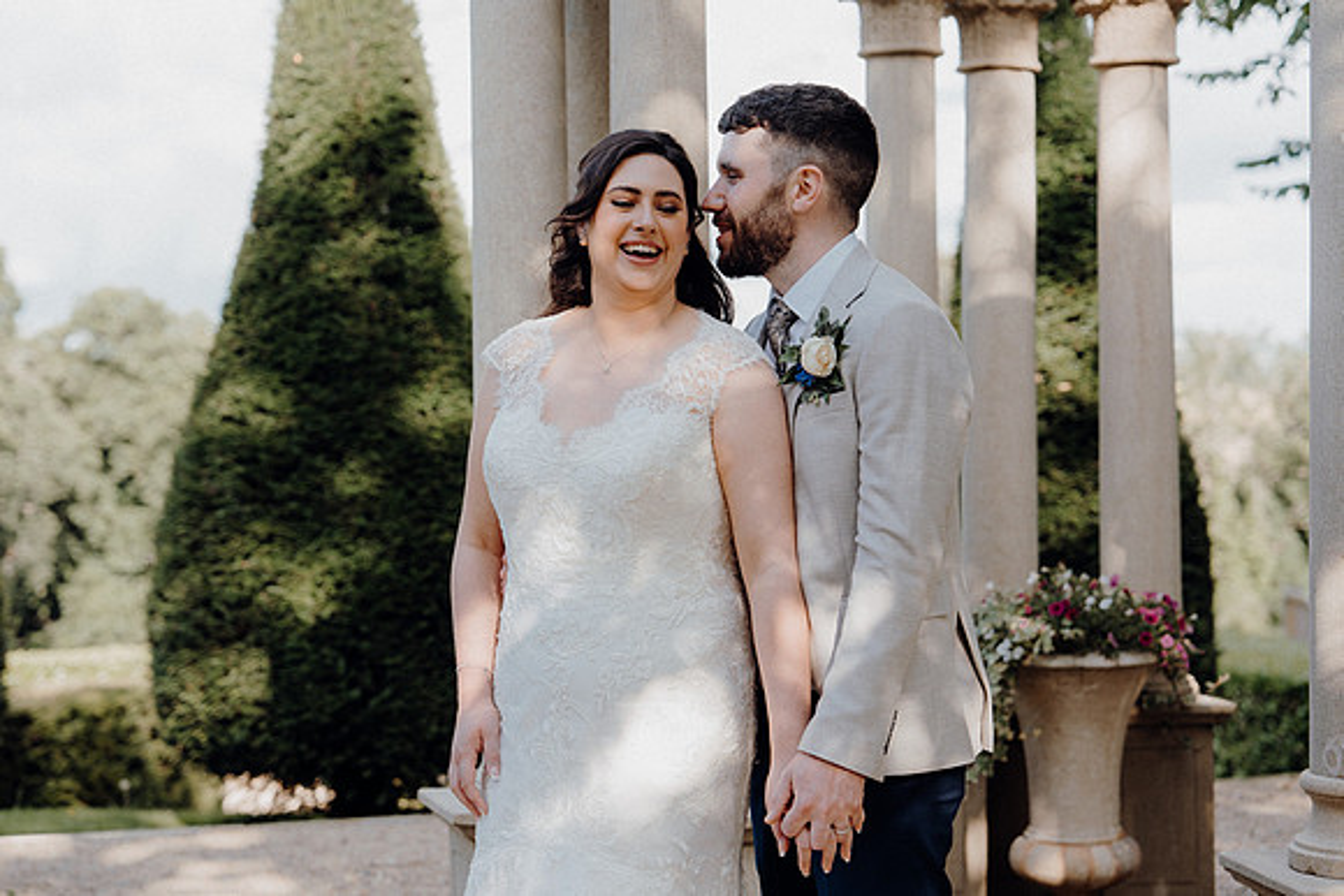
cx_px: 672
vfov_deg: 18.3
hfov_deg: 27.2
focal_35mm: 74
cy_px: 448
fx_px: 2781
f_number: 3.5
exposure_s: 1/250
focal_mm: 70
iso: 125
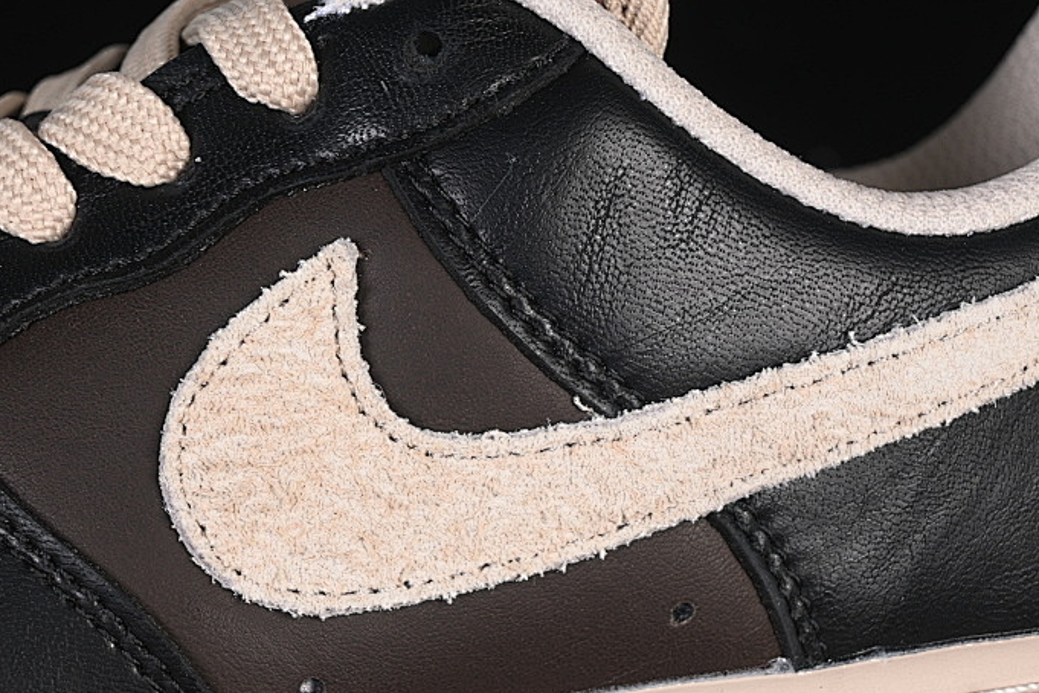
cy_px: 505
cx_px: 467
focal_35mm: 119
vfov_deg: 11.5
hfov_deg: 17.2
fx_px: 3434
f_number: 6.3
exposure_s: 1/60
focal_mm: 50
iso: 160
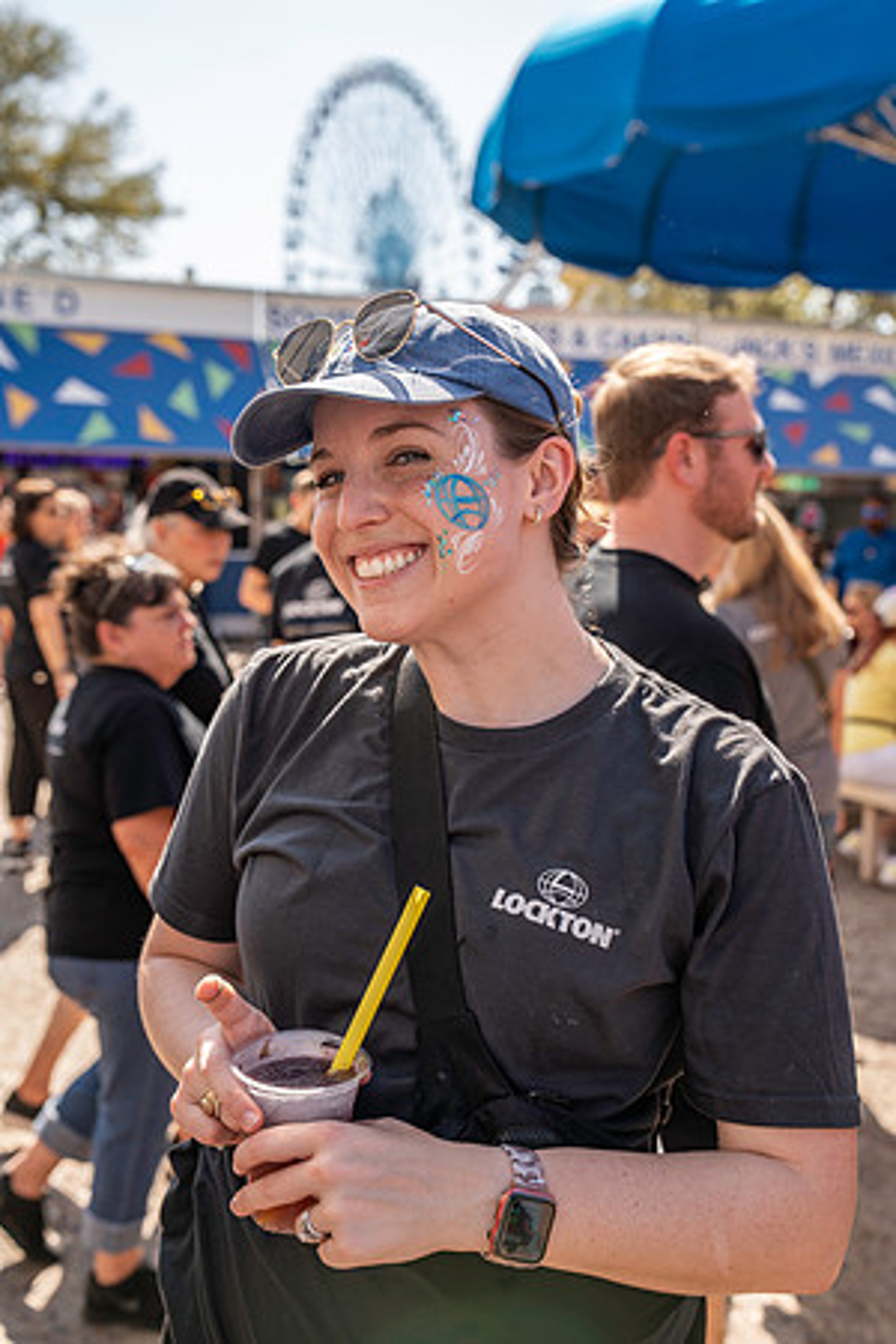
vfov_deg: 41.9
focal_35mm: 47
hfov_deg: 28.6
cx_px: 448
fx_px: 1755
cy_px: 672
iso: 100
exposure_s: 1/250
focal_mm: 47
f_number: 4.5
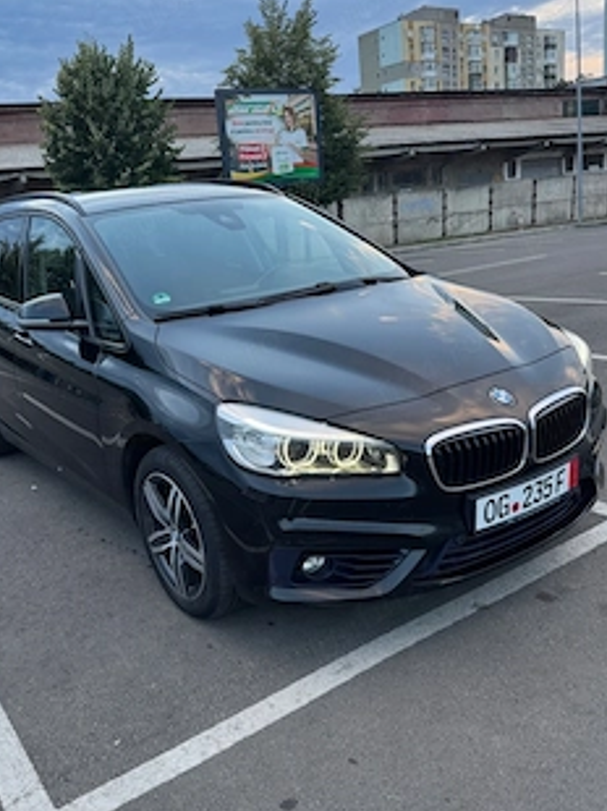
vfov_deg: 58.4
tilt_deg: -13.2
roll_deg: +7.7
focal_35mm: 31
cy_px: 424
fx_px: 726
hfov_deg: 45.2
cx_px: 249
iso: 125
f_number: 1.78
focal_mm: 6.76
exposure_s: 1/100
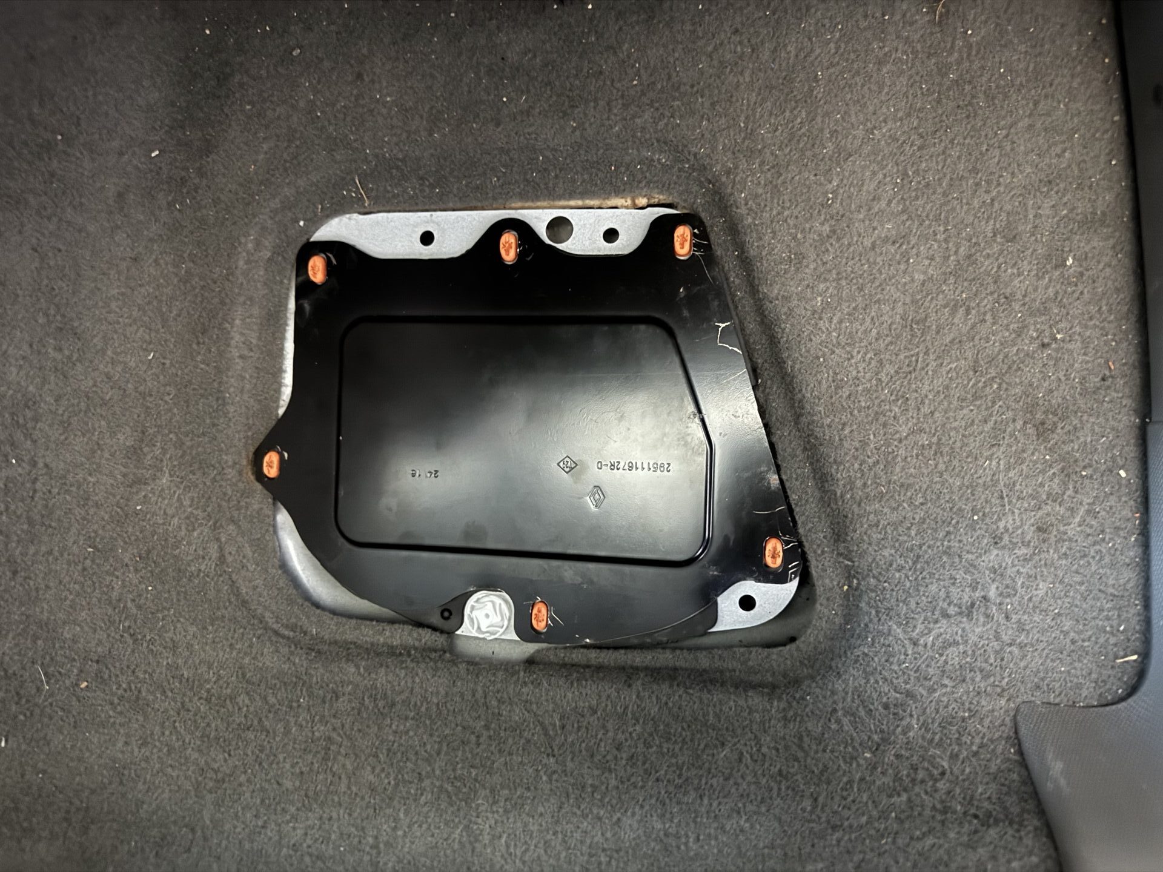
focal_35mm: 24
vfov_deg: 56.8
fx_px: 806
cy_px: 436
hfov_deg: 71.6
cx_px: 582
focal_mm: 6.76
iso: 1250
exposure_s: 1/13
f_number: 1.78
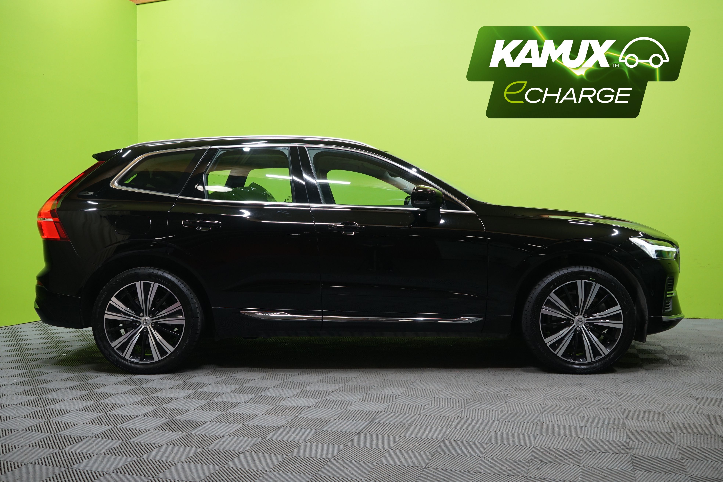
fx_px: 703
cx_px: 362
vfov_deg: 37.9
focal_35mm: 35
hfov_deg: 54.4
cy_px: 241
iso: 800
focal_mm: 35
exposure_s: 1/20
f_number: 5.6
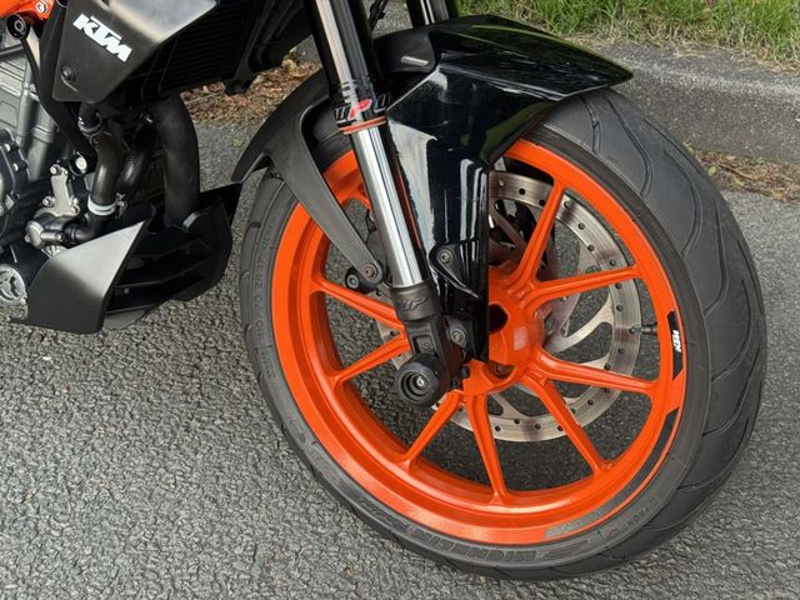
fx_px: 1109
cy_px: 300
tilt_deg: -40.4
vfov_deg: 30.3
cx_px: 400
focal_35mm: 48
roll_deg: +2.8
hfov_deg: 39.7
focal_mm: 6.76
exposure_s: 1/252
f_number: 1.78
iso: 64
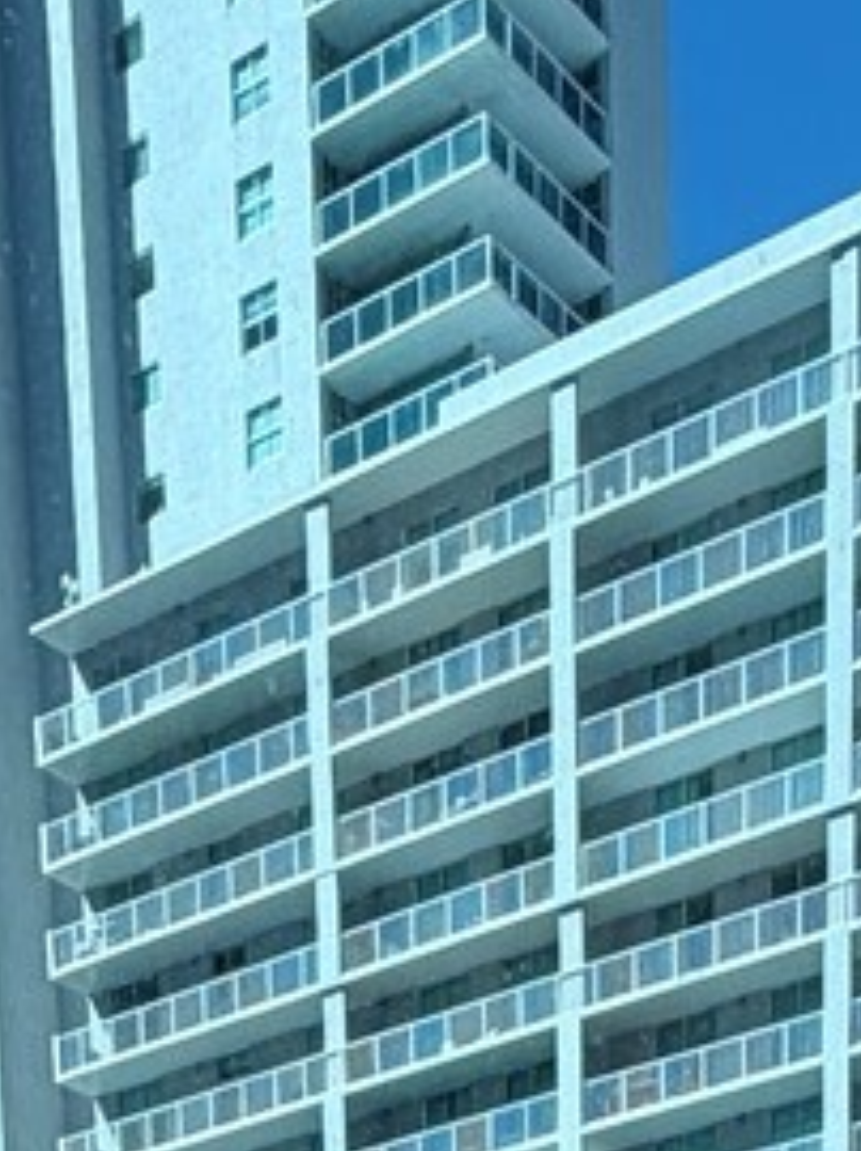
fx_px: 2757
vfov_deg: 14.4
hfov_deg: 17.7
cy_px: 2839
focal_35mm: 83
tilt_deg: -13.7
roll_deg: +2.2
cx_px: 298
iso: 32
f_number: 2.2
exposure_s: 1/770
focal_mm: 2.22
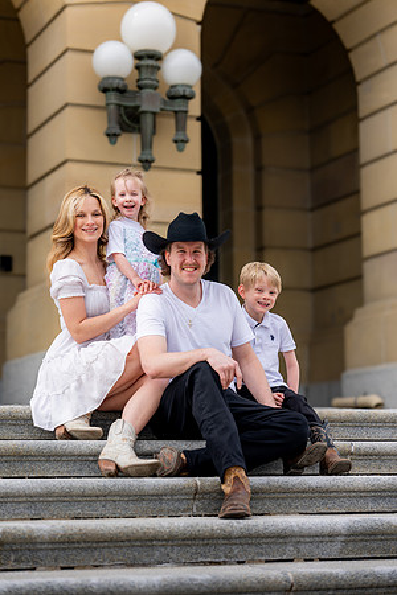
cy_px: 298
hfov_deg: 17.3
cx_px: 198
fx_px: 1307
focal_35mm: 79
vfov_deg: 25.7
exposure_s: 1/1000
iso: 100
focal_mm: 79
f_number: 2.8
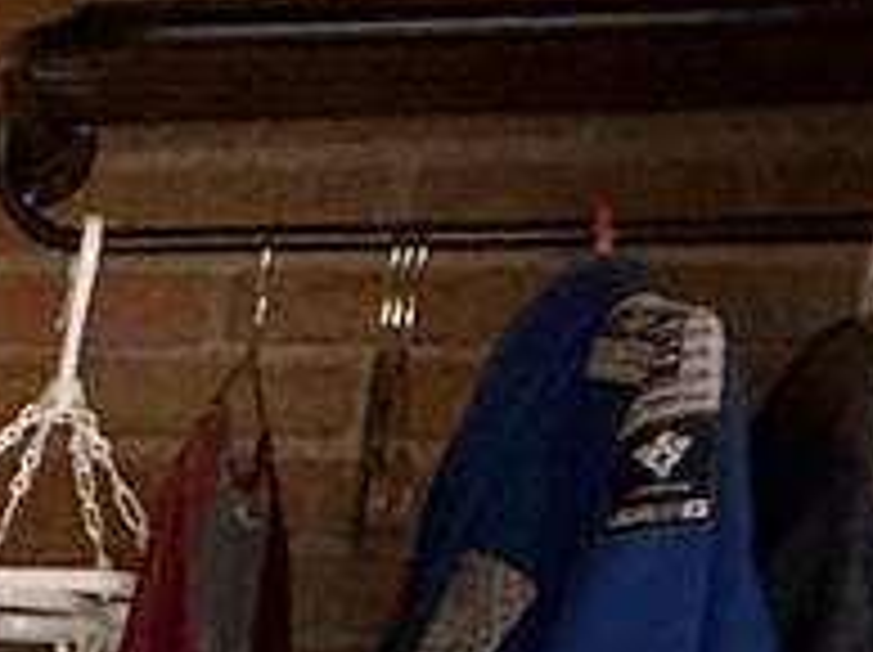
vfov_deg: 12.4
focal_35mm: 104
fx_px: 2620
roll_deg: -3.8
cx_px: -864
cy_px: 1322
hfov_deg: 15.3
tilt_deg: -9.8
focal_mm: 2.22
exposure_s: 1/60
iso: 400
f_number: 2.2
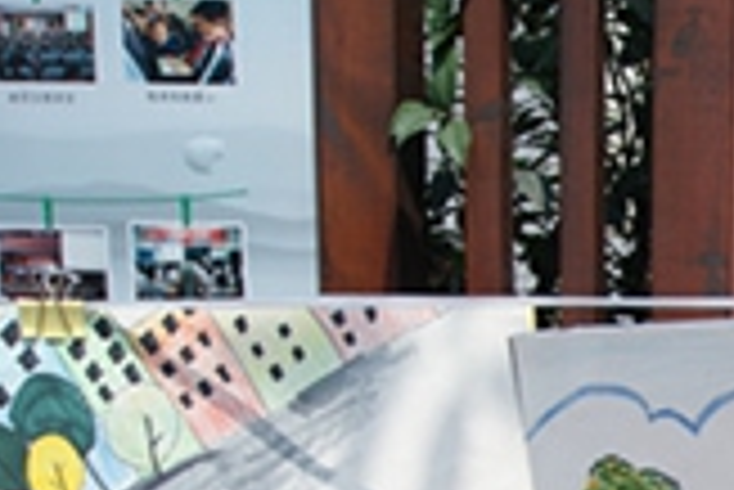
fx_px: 1694
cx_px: 1040
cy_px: 530
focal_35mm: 83
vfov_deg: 16.0
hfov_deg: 21.3
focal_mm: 18
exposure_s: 1/250
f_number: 10
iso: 100
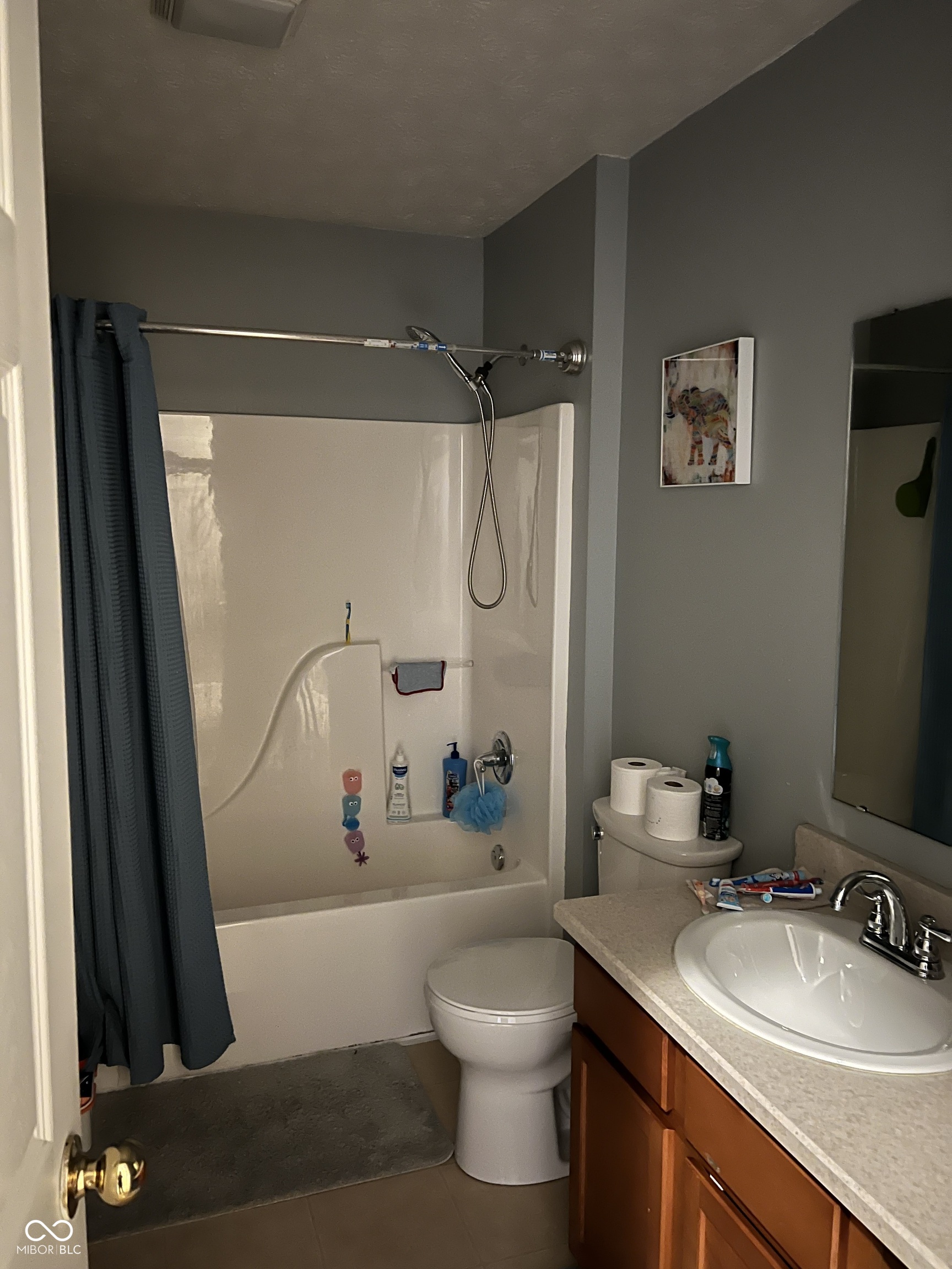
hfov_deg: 53.1
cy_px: 634
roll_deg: -0.6
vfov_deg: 67.3
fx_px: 953
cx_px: 476
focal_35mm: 26
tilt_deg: -6.4
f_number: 1.5
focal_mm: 5.7
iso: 800
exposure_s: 1/9
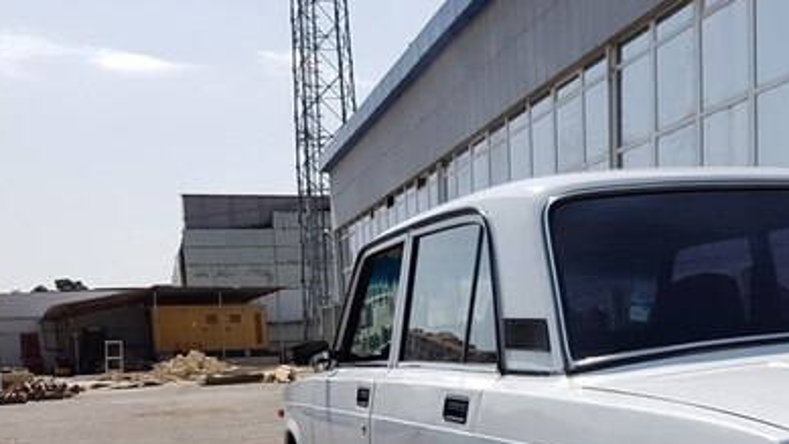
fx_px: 1004
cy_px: 486
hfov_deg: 41.7
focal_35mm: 48
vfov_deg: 23.4
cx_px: 586
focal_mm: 4.2
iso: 40
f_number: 1.7
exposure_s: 1/2936
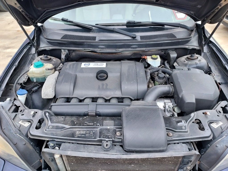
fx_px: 158
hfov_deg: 71.6
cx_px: 114
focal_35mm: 24
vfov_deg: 56.8
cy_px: 86
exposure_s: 1/120
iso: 80
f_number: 1.8
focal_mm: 4.6
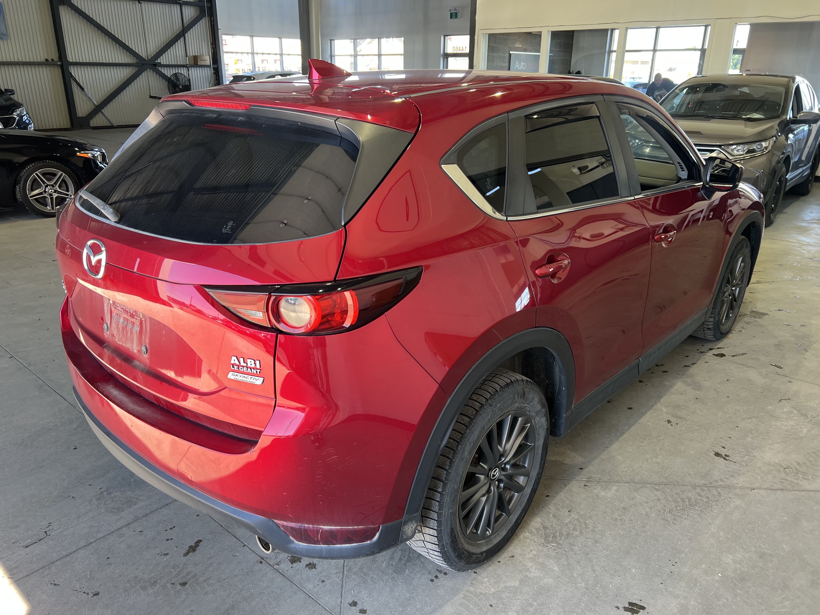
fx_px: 616
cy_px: 308
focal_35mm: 26
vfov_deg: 53.1
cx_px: 410
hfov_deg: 67.3
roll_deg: +0.1
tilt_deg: -19.9
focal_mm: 5.7
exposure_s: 1/121
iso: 50
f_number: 1.5
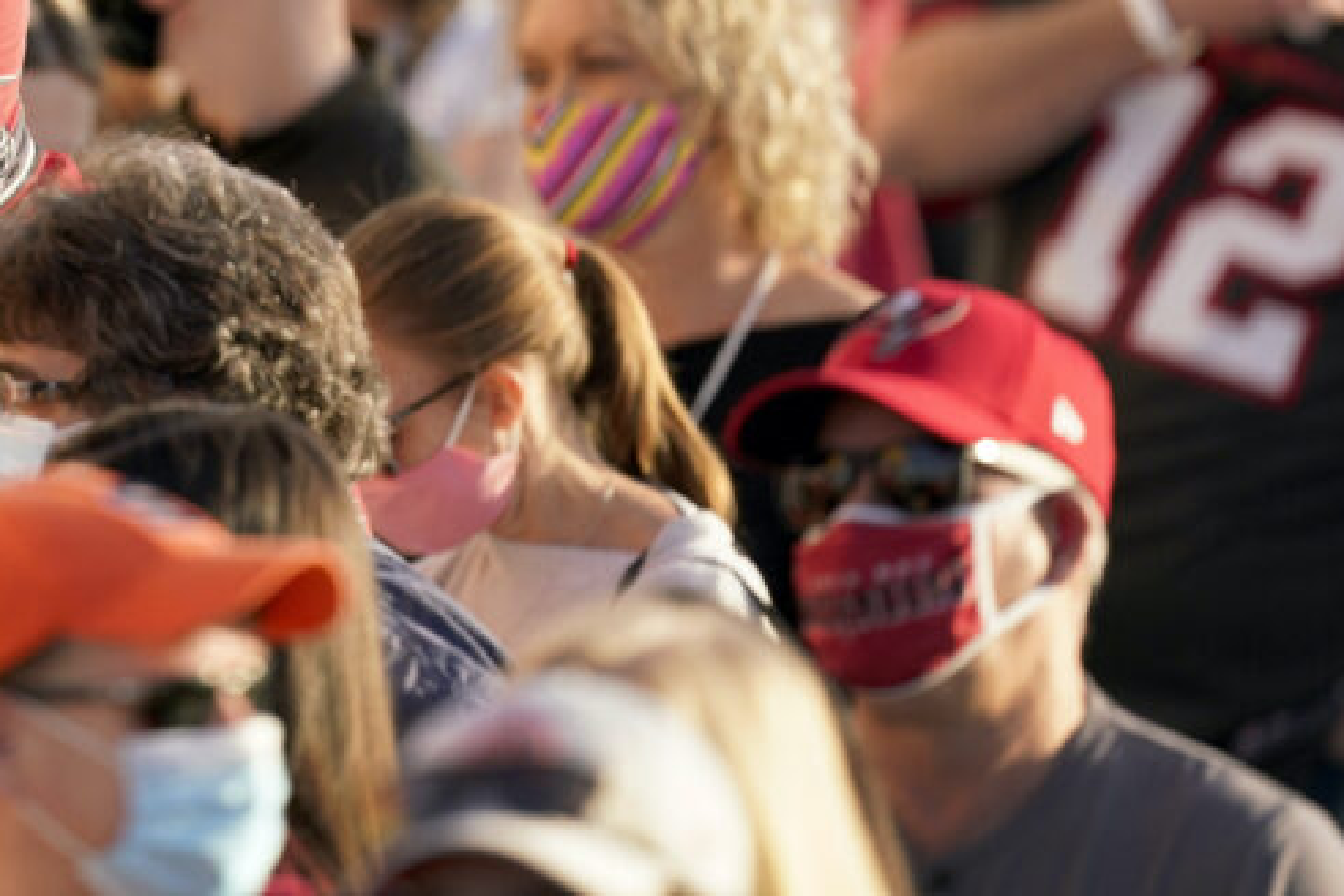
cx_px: 213
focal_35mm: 1248
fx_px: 46588
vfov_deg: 1.1
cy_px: 124
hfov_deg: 1.7
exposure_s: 1/1600
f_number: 4
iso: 500
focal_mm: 600
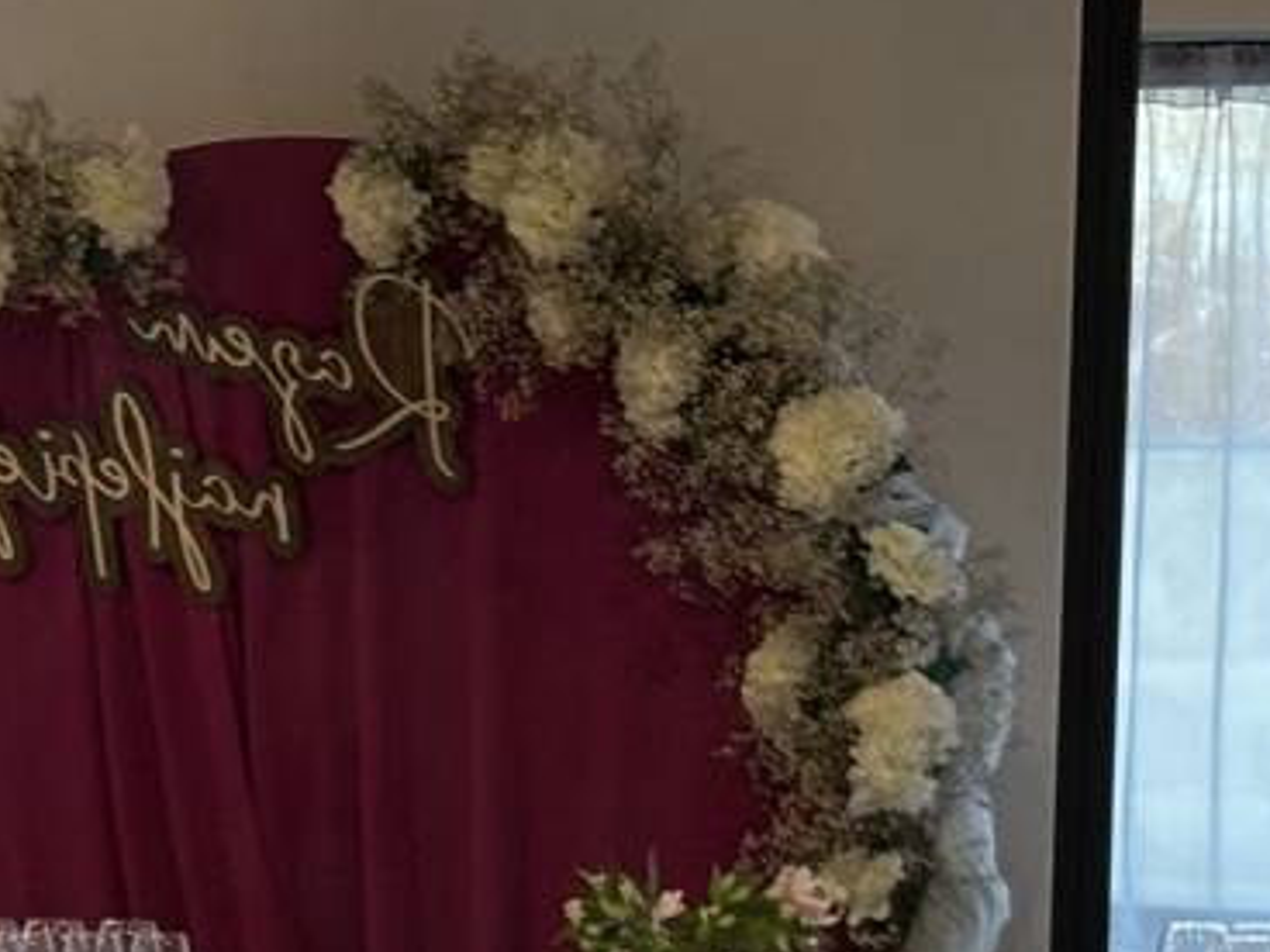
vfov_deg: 6.9
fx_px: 7778
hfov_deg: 9.2
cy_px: 1644
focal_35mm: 212
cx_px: -404
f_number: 1.6
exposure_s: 1/50
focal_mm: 5.96
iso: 40
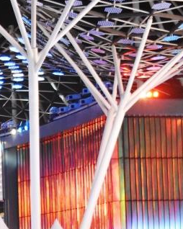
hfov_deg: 11.6
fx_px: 830
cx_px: -153
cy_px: 237
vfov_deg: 15.4
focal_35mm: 123
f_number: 4
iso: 2500
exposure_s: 1/60
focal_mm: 27
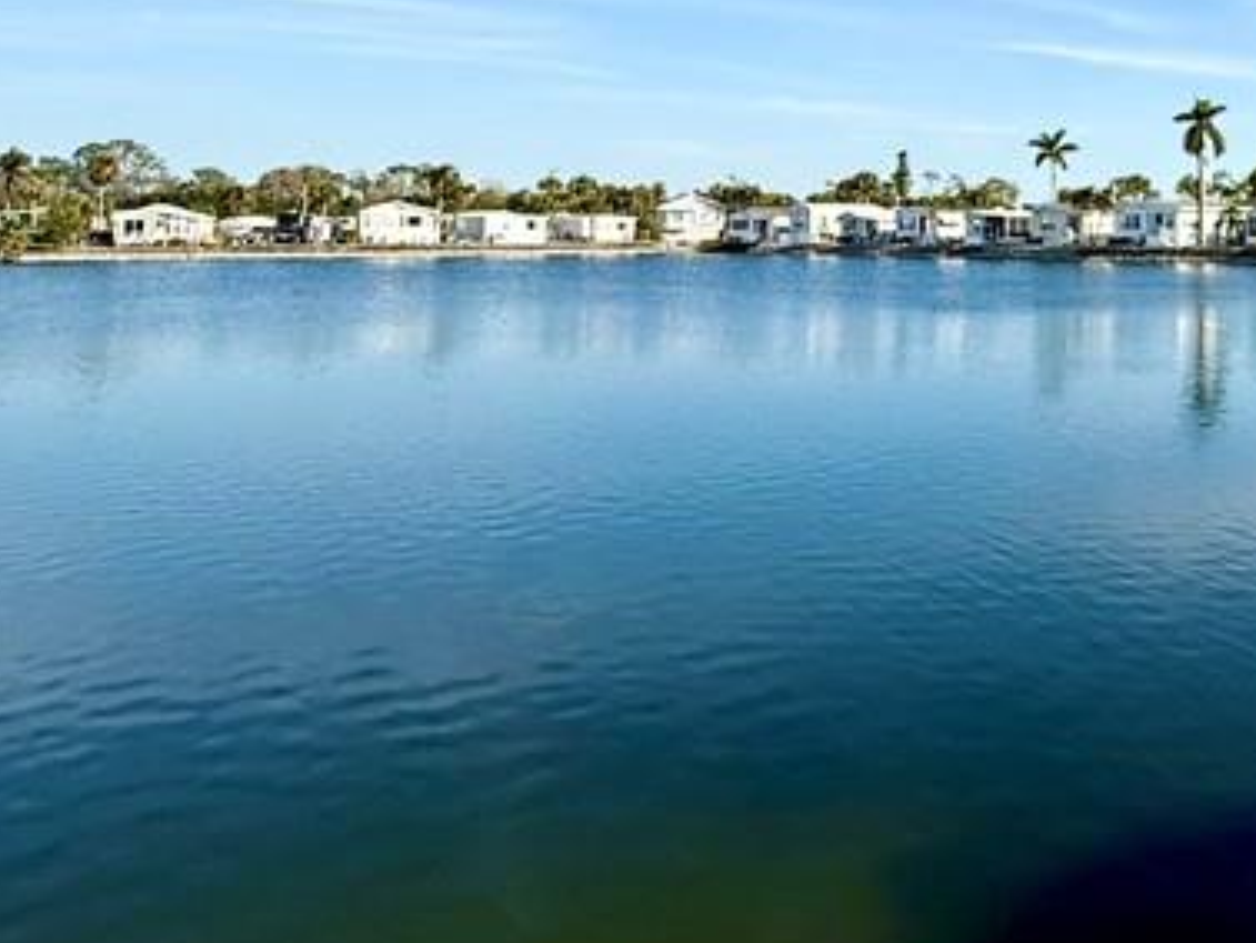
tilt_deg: +4.1
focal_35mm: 38
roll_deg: -0.2
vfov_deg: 36.0
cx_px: 1039
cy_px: 140
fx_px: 1379
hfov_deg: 45.9
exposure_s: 1/2410
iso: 50
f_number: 2.2
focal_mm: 2.22
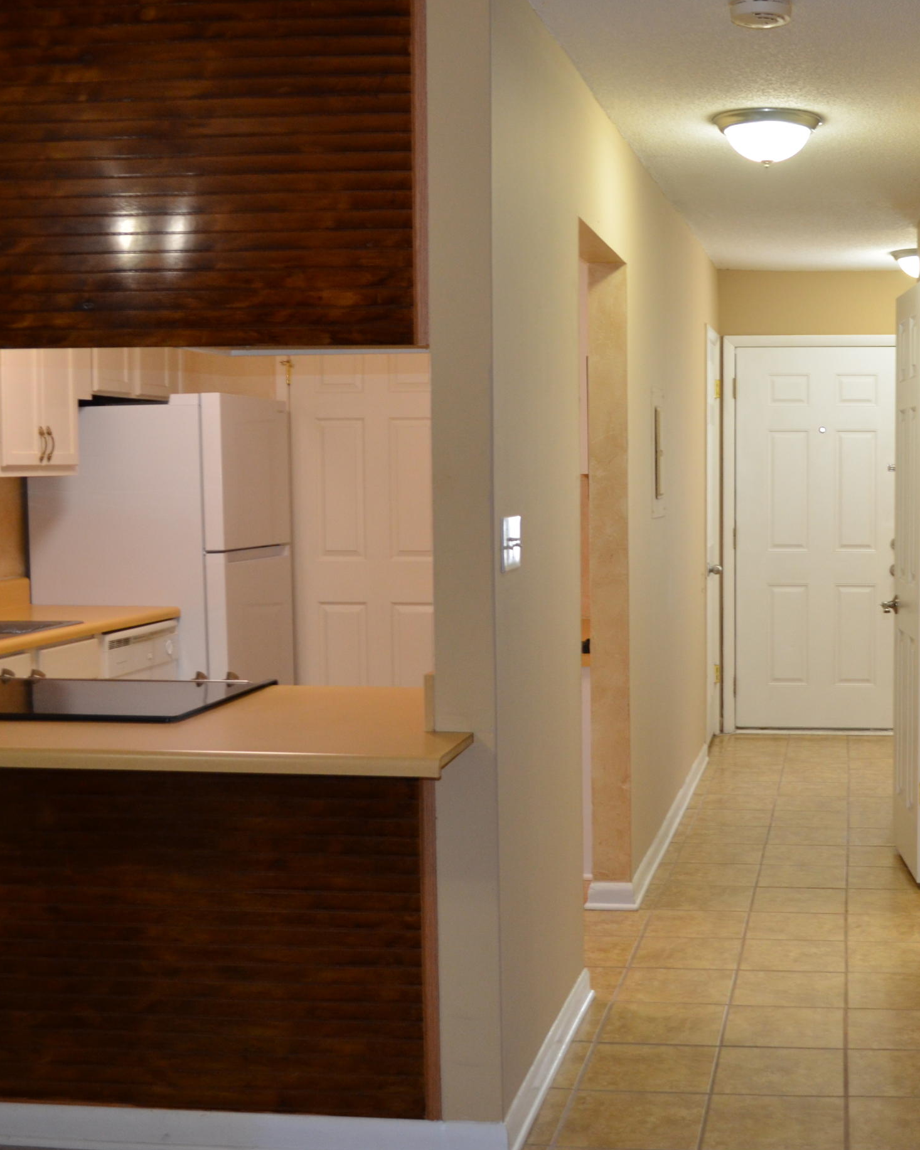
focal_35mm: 46
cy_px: 540
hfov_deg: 31.9
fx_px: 1566
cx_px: 728
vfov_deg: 40.3
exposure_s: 1/60
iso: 640
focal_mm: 20
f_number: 3.8
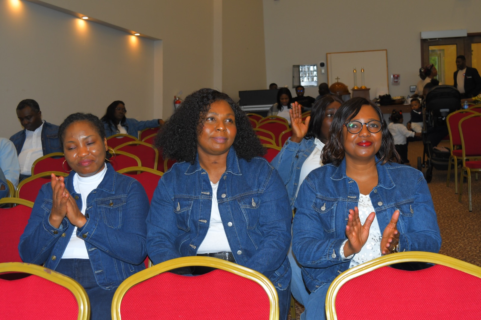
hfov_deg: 43.6
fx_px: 601
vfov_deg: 29.9
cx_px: 240
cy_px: 160
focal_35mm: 45
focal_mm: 30
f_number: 6.3
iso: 500
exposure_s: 1/200
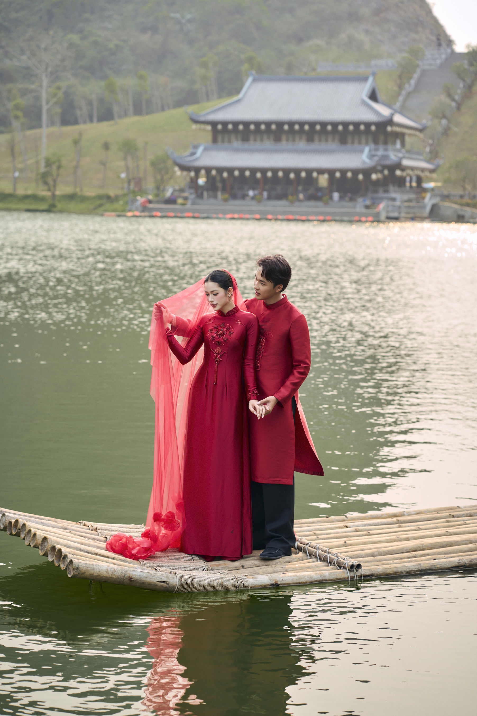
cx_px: 238
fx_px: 1689
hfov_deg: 16.1
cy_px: 358
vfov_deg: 23.9
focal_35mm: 85
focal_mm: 85
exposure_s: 1/320
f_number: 3.2
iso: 200
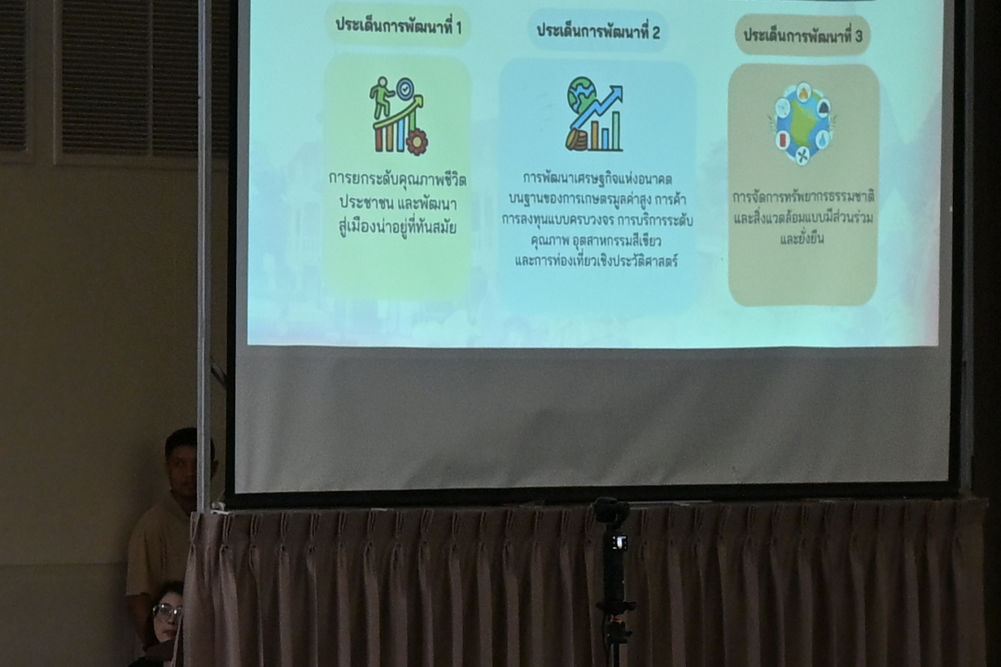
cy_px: 414
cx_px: -1248
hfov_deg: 6.8
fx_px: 8063
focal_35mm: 290
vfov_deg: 4.7
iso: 640
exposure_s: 1/160
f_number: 4
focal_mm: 59
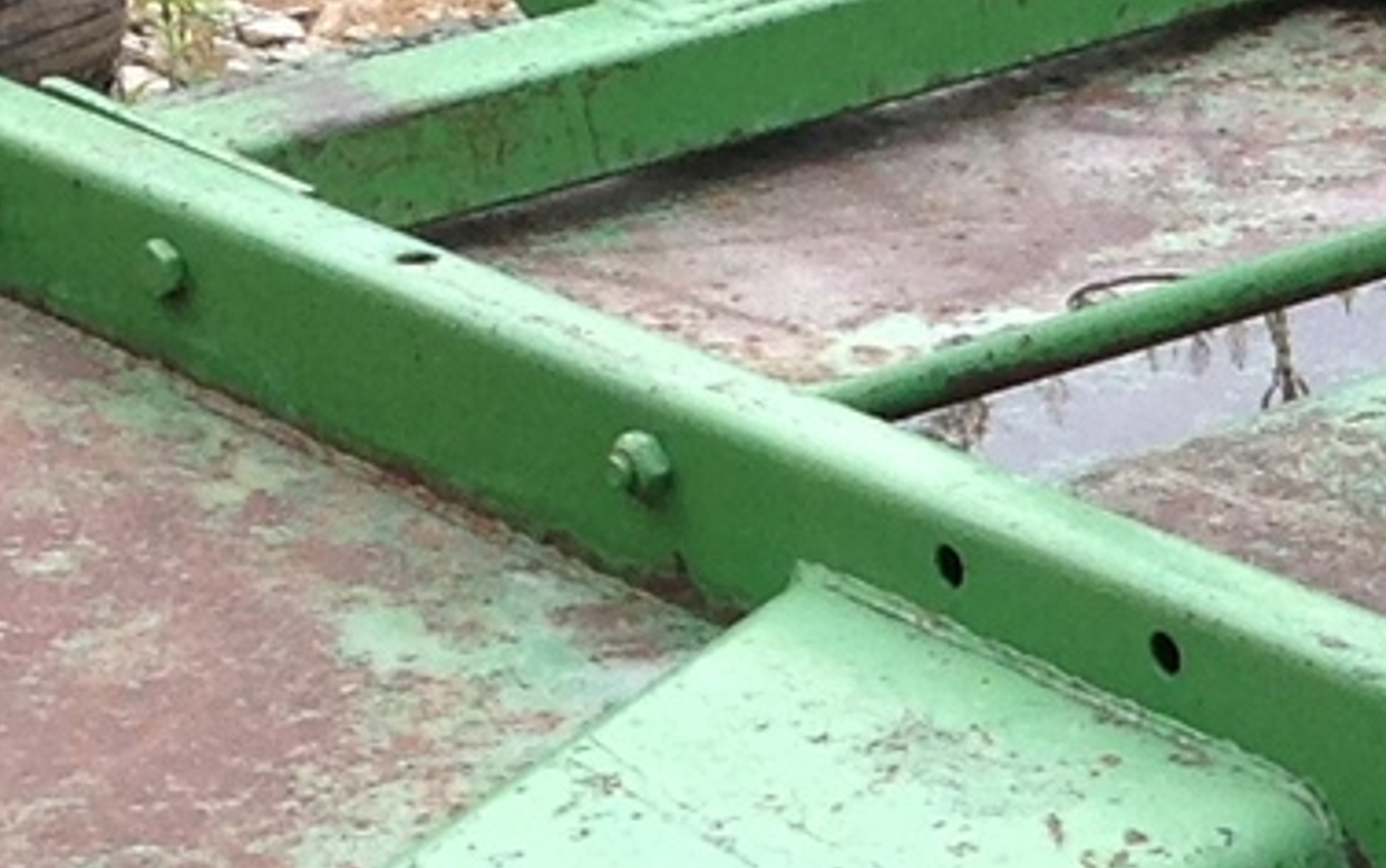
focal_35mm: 201
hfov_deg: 10.1
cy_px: 872
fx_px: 7596
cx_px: 2059
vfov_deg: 6.5
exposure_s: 1/496
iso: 50
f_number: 2.4
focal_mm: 4.28
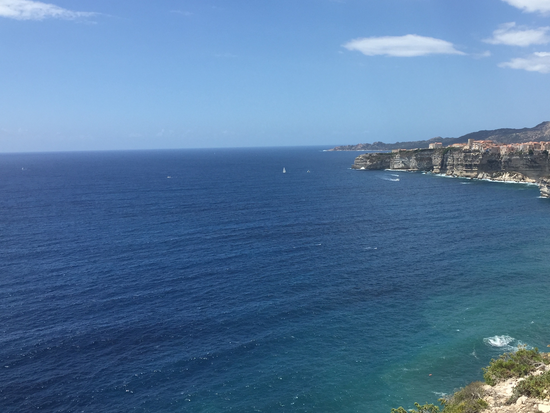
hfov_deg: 47.4
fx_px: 620
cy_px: 182
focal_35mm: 39
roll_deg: +1.4
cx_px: 347
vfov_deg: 36.8
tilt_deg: -5.6
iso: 32
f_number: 2.2
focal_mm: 4.15
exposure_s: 1/2475
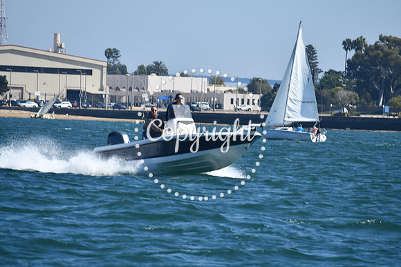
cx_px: 200
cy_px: 134
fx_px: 3342
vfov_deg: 4.6
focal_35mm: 300
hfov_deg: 6.9
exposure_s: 1/500
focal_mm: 200
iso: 125
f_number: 8
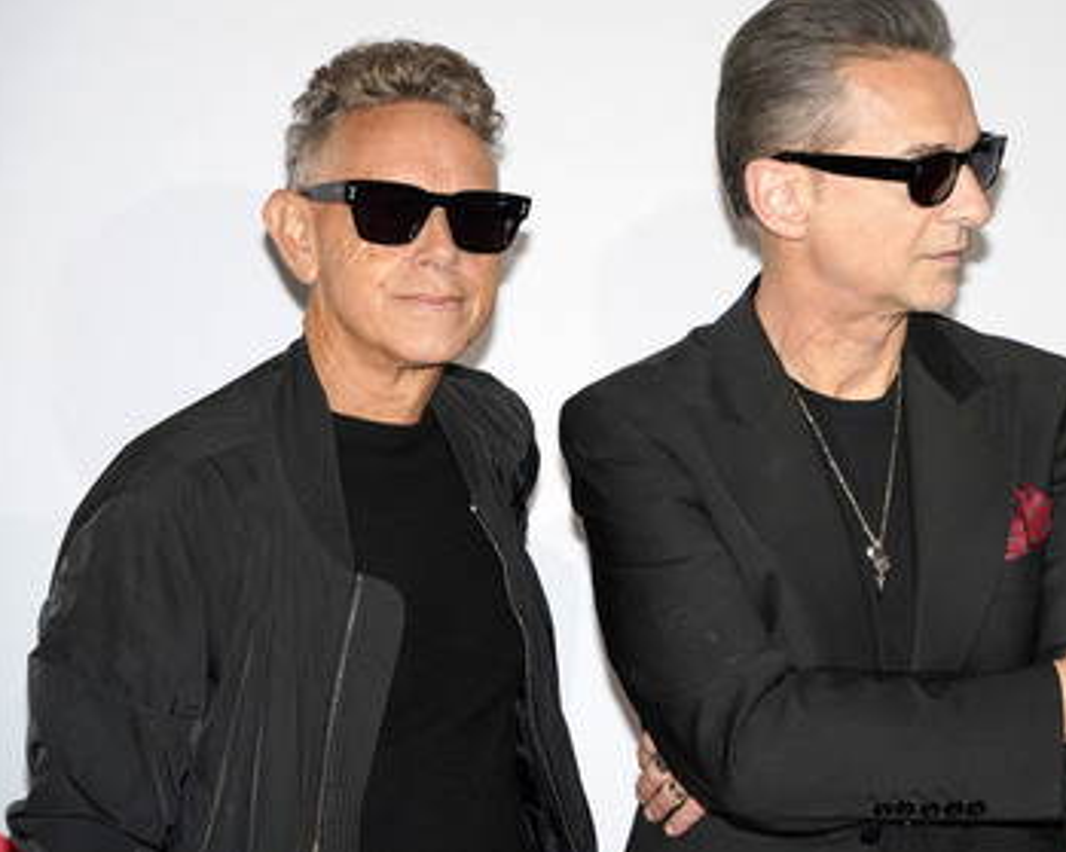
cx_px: 667
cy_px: 403
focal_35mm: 114
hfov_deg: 16.8
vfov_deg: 13.5
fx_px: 3596
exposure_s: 1/100
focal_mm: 94
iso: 640
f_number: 5.6
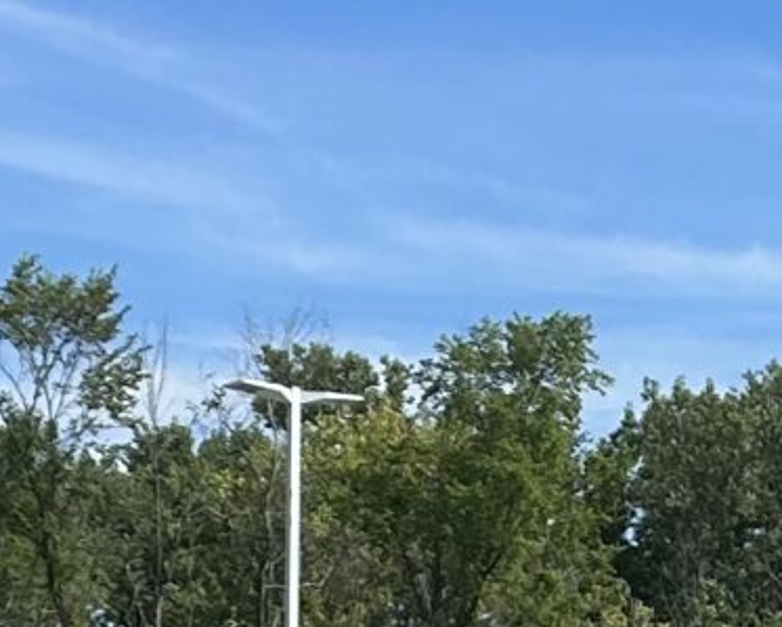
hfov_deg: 11.1
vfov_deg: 8.2
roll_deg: -1.4
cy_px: 1487
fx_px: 4030
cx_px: 382
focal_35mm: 174
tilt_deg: -10.6
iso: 50
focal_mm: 5.7
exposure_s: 1/4630
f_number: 1.5
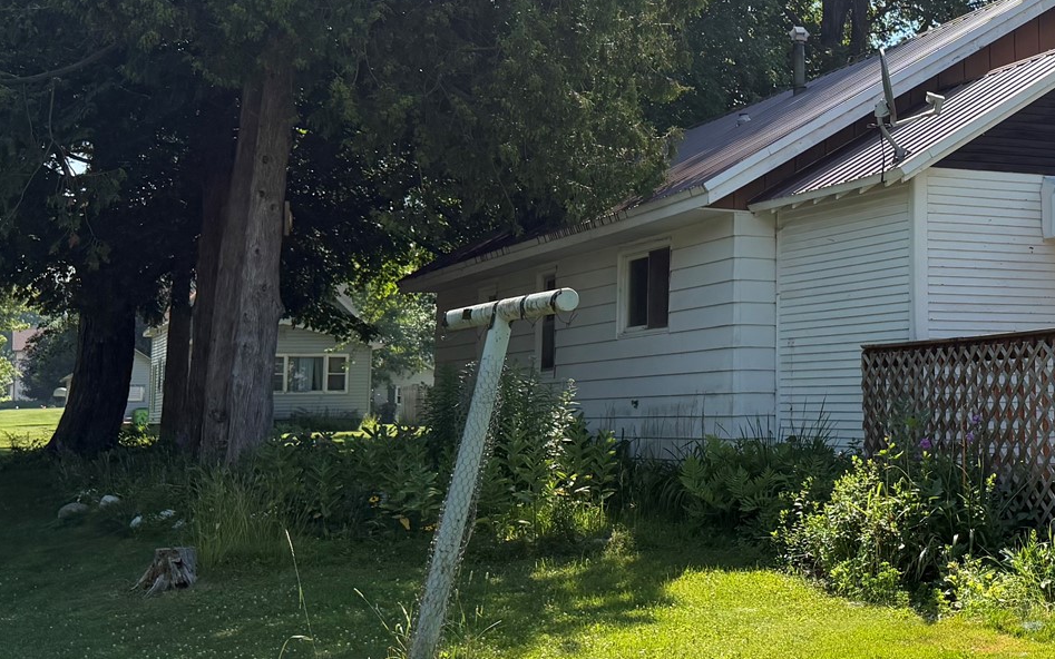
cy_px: 216
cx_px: 920
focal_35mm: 55
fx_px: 1581
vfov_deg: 23.4
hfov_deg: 35.1
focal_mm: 6.76
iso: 100
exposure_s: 1/3759
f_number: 1.78
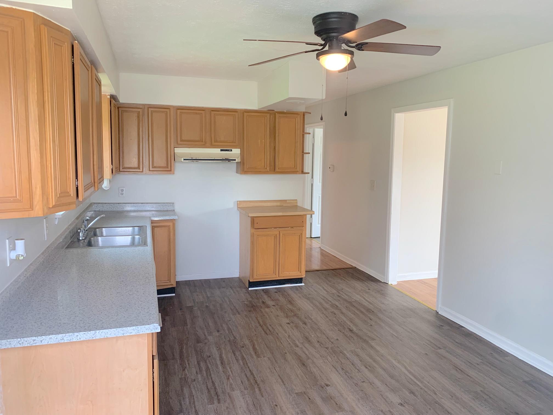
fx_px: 415
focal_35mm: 26
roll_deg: -0.4
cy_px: 208
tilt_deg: -8.7
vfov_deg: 53.1
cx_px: 276
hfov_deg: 67.3
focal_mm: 4.25
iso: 100
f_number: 1.8
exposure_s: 1/90
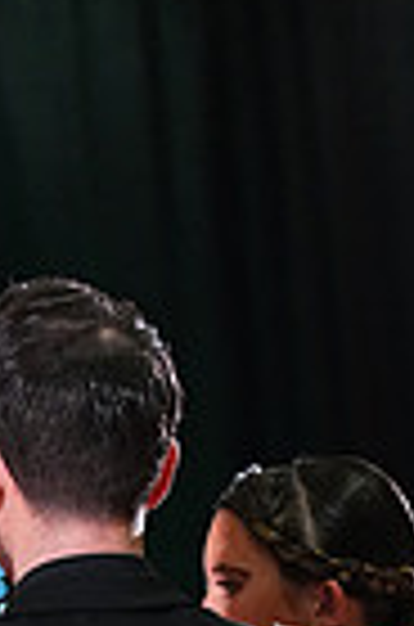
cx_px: 286
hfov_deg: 2.5
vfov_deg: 3.8
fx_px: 9361
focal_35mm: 540
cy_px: 1166
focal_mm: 129
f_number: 4.5
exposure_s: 1/400
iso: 6400
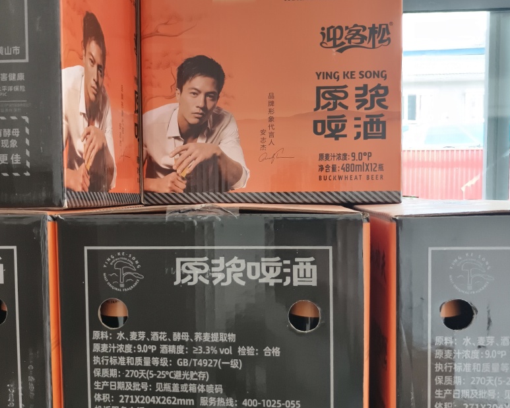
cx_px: 248
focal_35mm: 31
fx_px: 468
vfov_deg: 47.0
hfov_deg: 57.2
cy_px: 224
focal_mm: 5.6
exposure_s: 1/100
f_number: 1.57
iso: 279
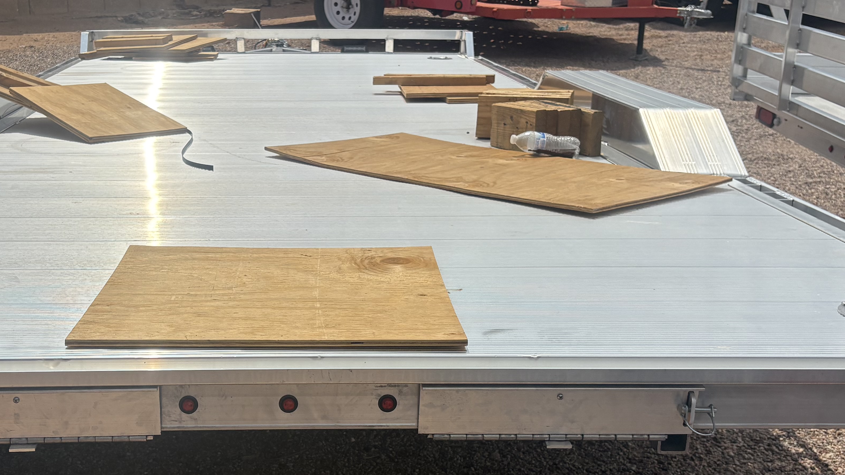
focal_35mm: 51
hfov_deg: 40.3
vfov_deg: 23.4
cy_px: 323
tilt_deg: -17.9
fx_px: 1143
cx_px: 315
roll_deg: +0.9
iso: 40
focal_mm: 5.96
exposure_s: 1/10101
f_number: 1.6
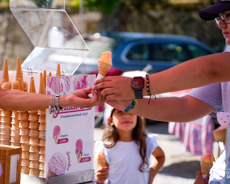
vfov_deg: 13.0
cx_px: 105
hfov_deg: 16.2
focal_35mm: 119
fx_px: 810
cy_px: 92
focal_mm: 105
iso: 250
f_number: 4
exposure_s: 1/1600
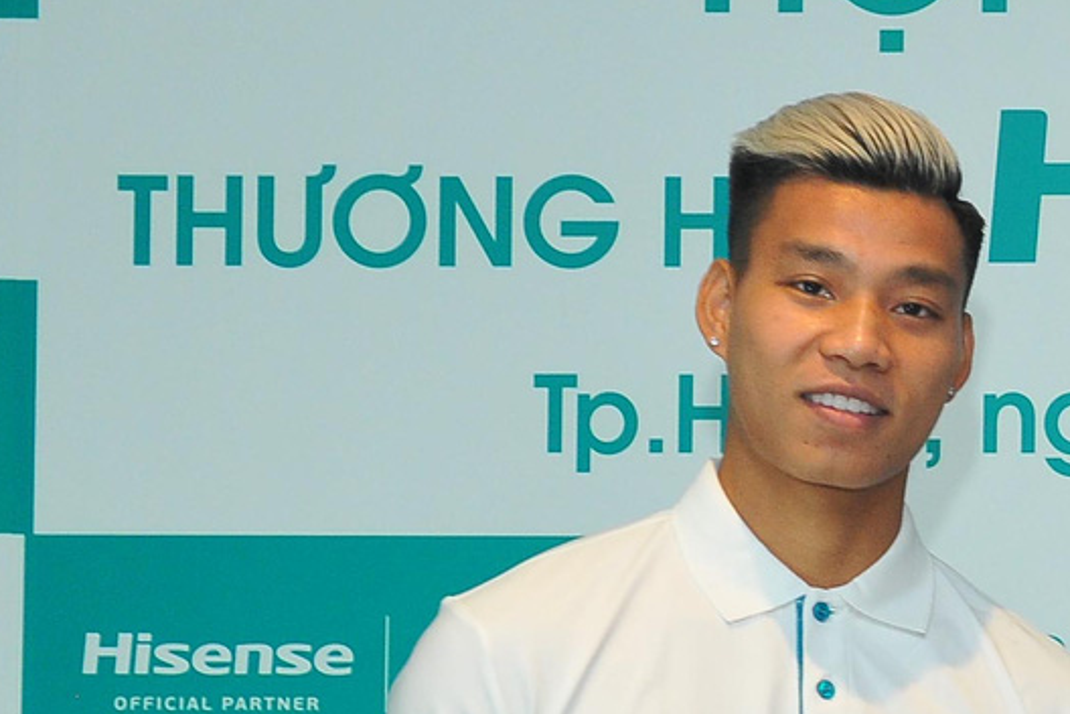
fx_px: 4725
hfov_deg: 12.3
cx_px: 1607
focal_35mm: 159
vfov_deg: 8.6
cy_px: 806
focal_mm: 42
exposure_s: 1/100
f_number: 4.5
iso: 1600
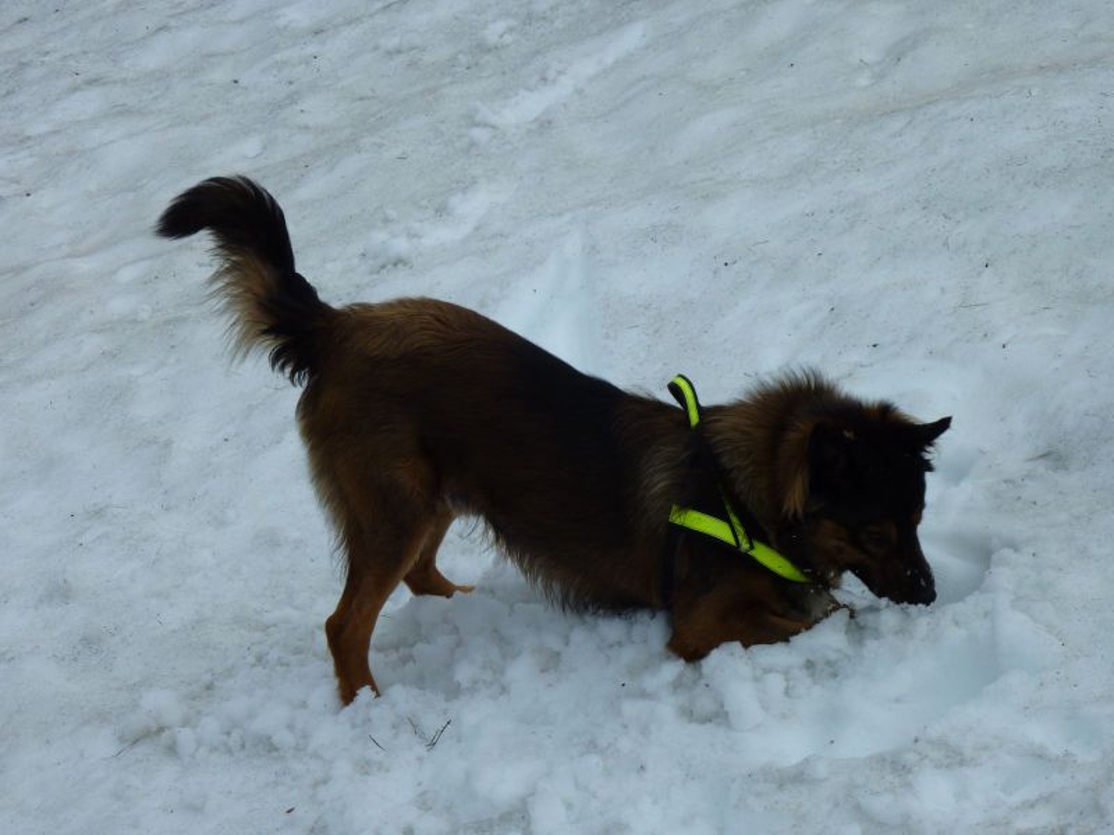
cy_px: 418
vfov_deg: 13.3
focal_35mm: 111
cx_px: 557
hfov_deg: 17.7
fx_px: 3572
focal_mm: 18.2
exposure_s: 1/1000
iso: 80
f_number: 5.6
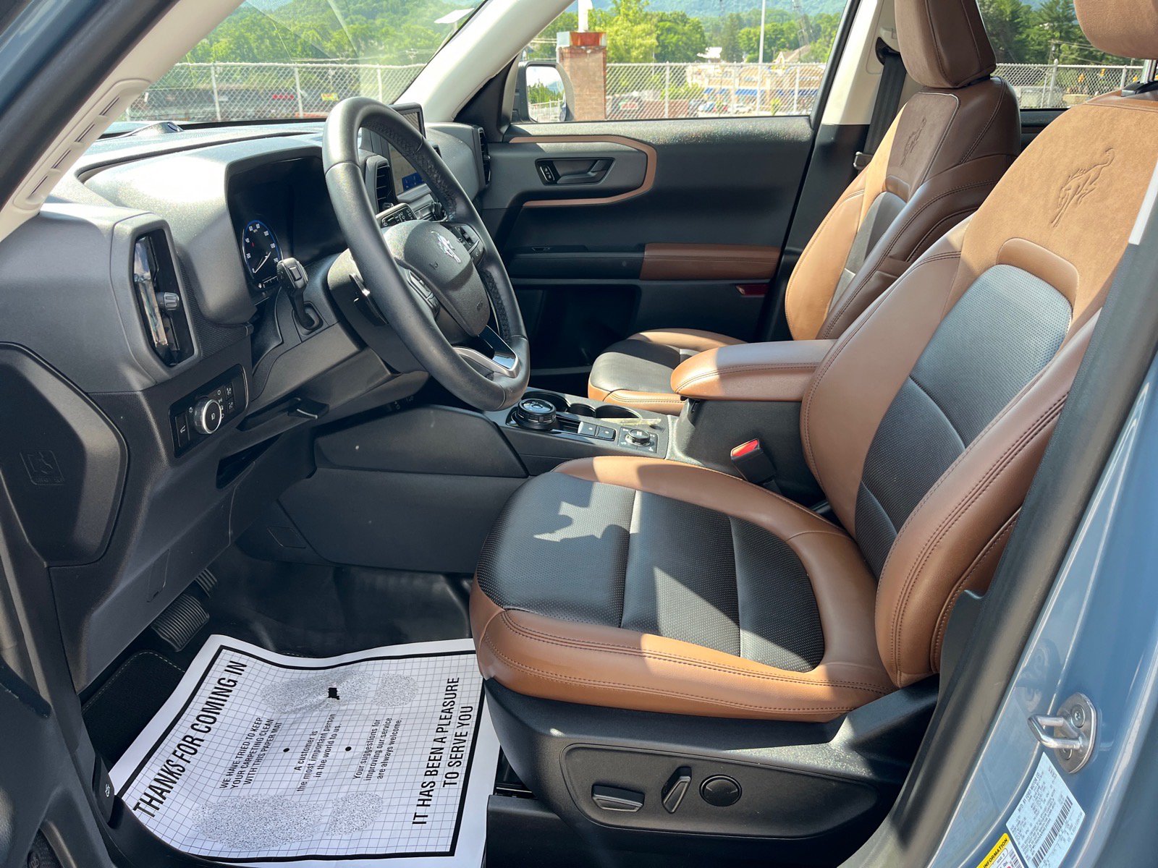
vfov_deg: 53.1
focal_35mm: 26
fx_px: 870
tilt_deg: -19.0
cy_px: 434
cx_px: 579
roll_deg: -0.8
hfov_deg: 67.3
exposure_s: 1/206
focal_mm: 5.1
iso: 40
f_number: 1.6
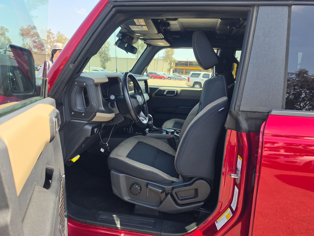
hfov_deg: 73.9
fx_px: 209
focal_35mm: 23
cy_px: 118
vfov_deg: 58.9
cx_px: 157
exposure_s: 1/2037
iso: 63
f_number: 1.4
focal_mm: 6.5
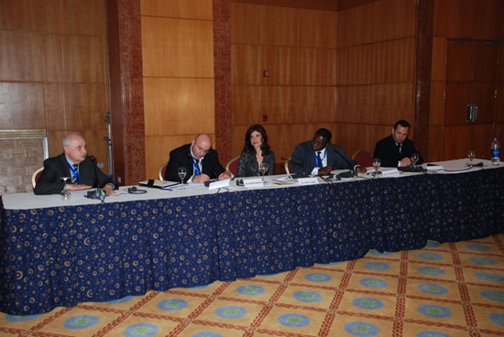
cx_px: 252
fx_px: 505
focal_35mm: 36
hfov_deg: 53.1
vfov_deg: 37.0
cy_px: 168
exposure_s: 1/60
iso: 200
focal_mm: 24
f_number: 4
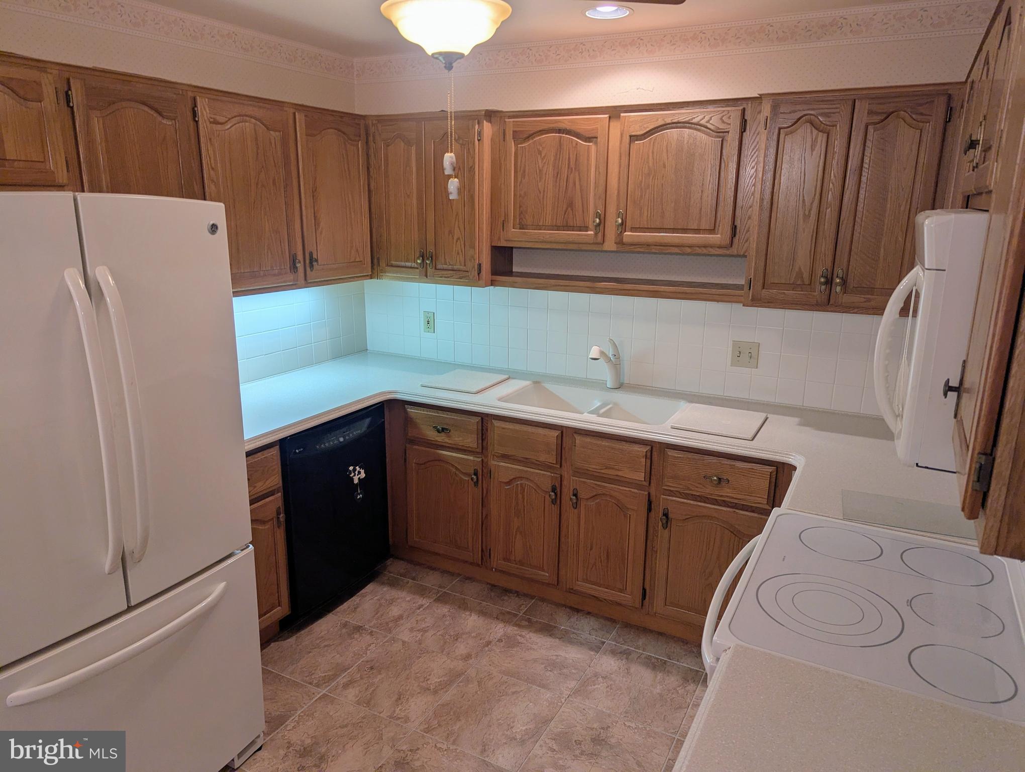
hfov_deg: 71.5
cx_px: 512
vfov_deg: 56.9
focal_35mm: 24
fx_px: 712
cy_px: 386
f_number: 1.85
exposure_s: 1/60
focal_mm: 6.81
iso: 77
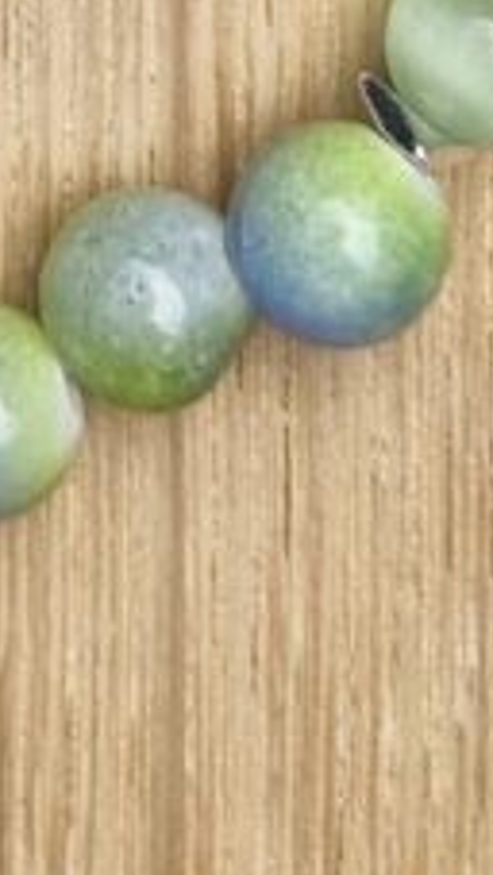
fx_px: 2621
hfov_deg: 10.4
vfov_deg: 17.1
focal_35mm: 113
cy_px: -436
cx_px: -220
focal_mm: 5.54
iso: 50
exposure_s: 1/196
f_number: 1.8
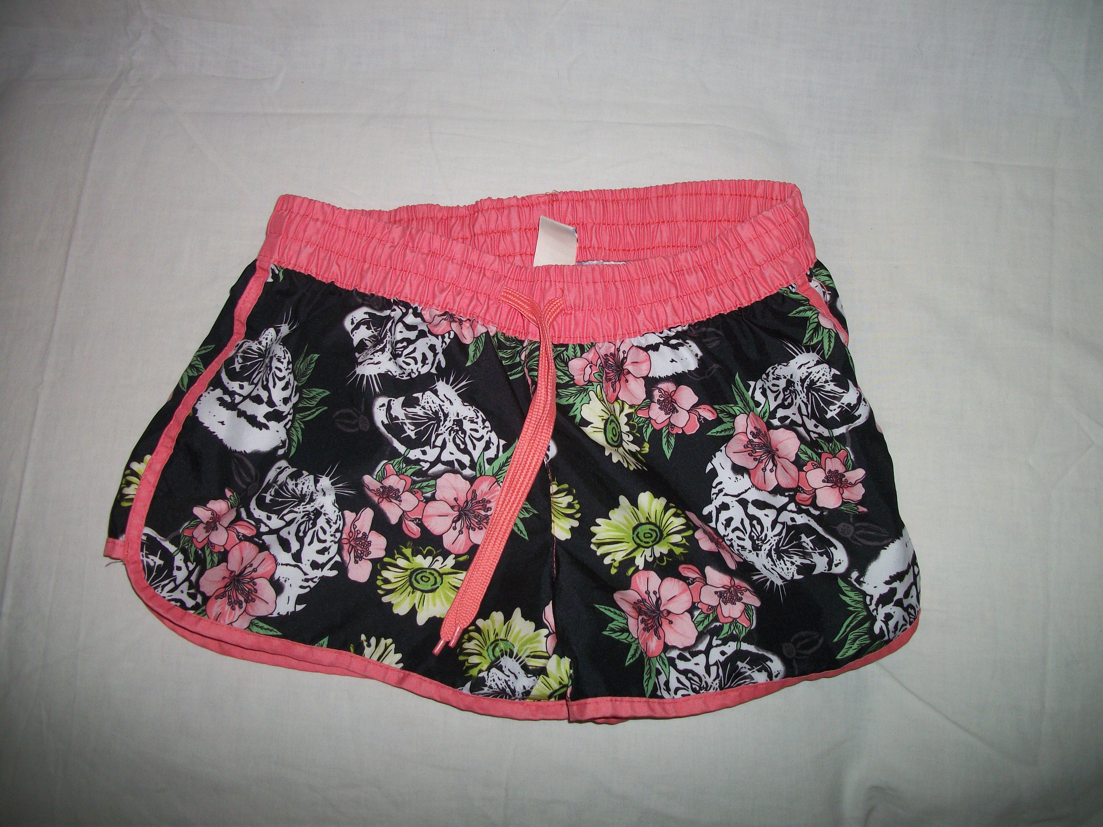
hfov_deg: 56.8
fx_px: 1020
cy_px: 414
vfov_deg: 44.2
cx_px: 552
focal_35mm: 32
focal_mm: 5.7
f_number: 2.9
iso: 80
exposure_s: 1/30
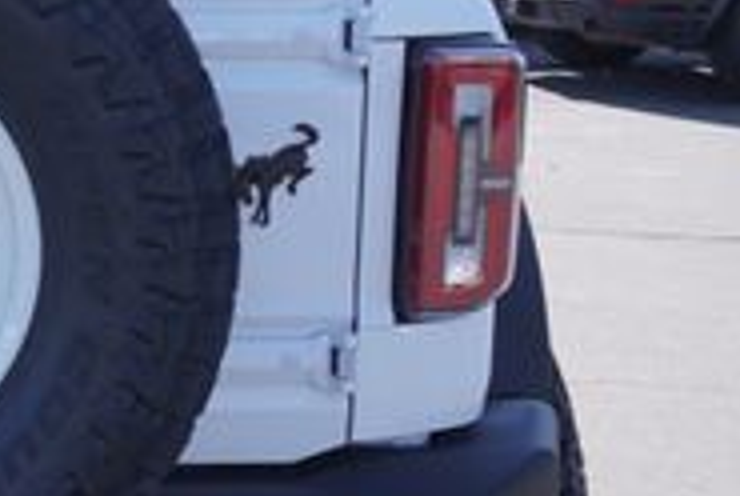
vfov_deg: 12.6
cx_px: -216
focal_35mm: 109
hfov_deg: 17.6
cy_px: 208
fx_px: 2238
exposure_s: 1/160
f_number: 6.3
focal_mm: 21
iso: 100
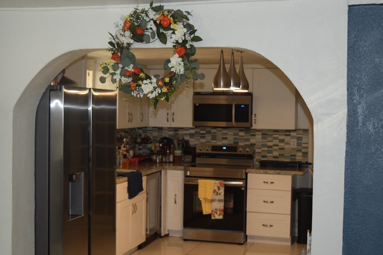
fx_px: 628
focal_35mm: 59
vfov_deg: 23.0
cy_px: 127
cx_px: 180
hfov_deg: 33.9
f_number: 4.5
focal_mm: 34
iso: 900
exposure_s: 1/60
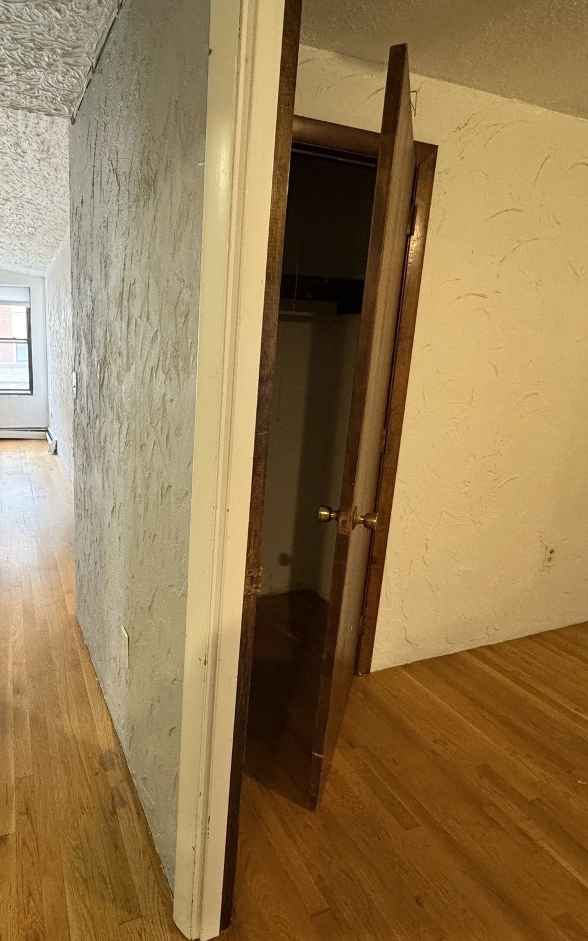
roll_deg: -1.2
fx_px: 513
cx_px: 171
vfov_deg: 85.1
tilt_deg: -14.0
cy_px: 475
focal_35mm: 20
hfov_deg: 57.6
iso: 320
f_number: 2.2
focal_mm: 2.22
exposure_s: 1/60
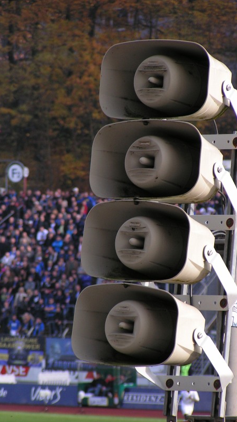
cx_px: 157
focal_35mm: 258
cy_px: 211
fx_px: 2884
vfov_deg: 8.4
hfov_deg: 4.7
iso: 50
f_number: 4
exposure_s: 1/250
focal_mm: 36.1
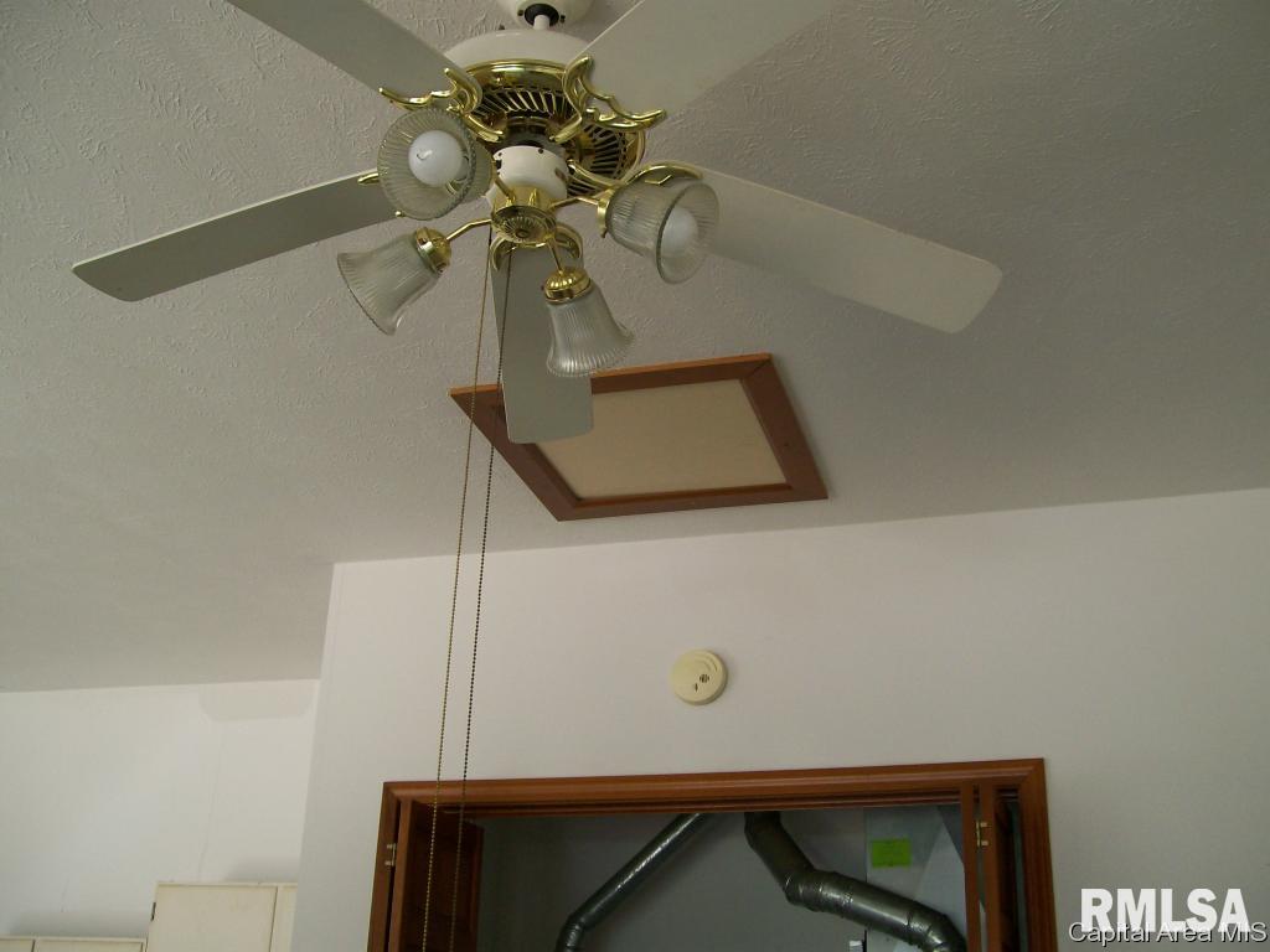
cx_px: 635
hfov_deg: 51.4
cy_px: 476
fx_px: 1321
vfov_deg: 39.7
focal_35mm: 36
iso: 80
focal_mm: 6
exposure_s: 1/104
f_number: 2.7
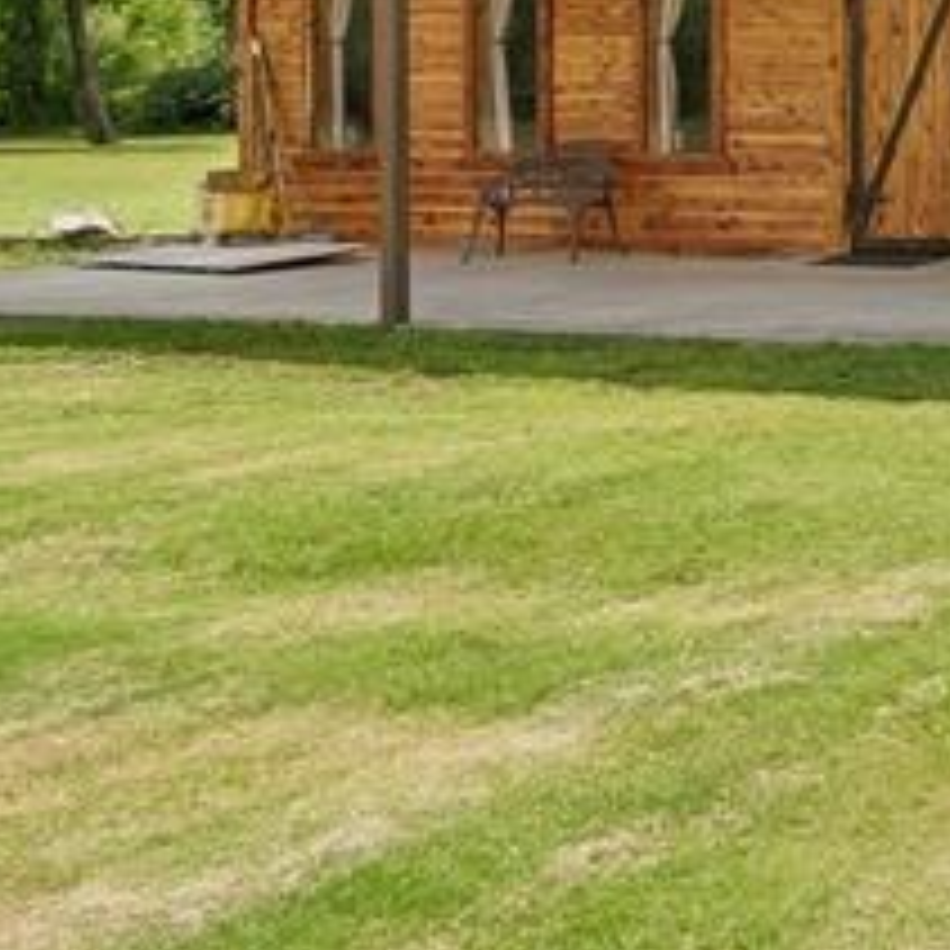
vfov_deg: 23.3
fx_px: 2113
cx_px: 1610
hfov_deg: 20.0
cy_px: -176
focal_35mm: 68
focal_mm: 11
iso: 100
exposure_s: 1/400
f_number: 9
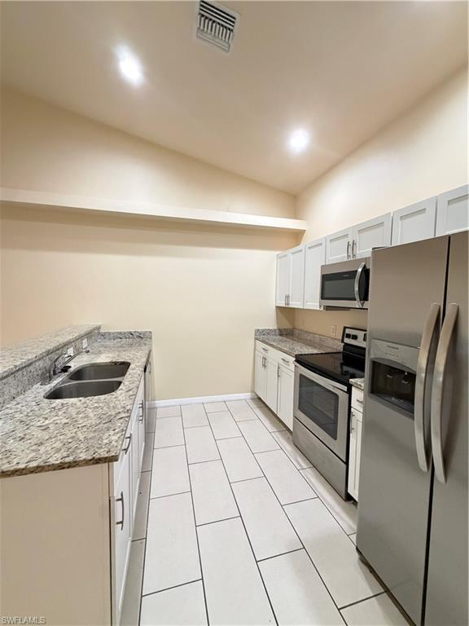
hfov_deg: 85.7
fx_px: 253
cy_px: 313
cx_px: 234
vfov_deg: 102.1
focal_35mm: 14
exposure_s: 1/60
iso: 800
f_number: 2.2
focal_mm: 2.22
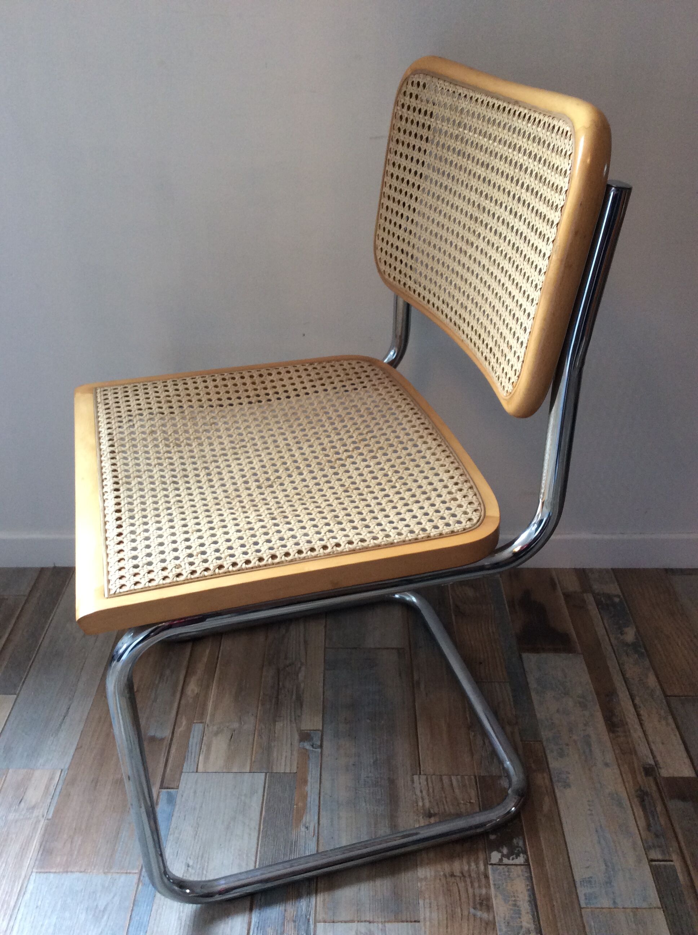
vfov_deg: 56.9
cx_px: 349
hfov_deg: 44.1
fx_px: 863
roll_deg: +0.8
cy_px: 468
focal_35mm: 32
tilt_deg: -32.0
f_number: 2.4
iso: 80
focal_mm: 3.3
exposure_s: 1/25
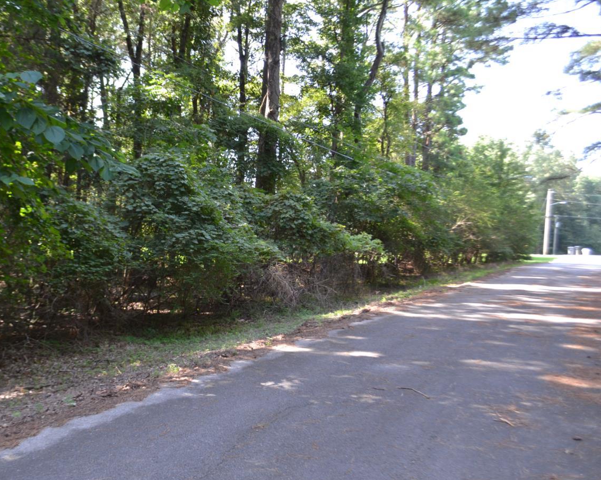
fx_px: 729
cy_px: 224
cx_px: 217
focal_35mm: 41
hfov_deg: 44.4
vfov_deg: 36.5
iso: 400
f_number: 4.5
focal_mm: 22
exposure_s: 1/80
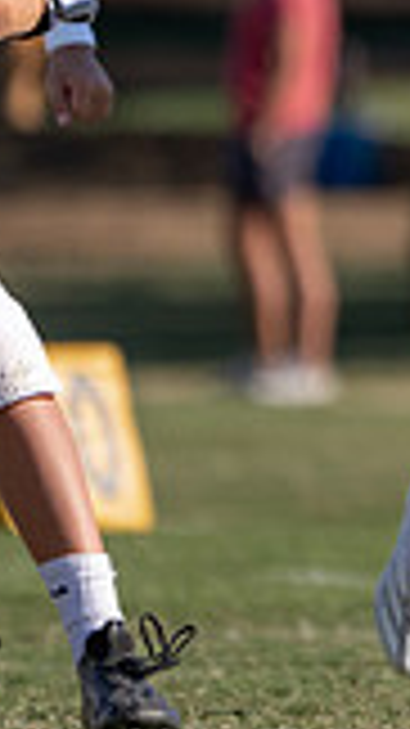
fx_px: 35116
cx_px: 913
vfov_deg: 1.2
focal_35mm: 1815
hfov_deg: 0.7
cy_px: -72
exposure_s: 1/1000
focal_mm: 400
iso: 200
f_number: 5.6
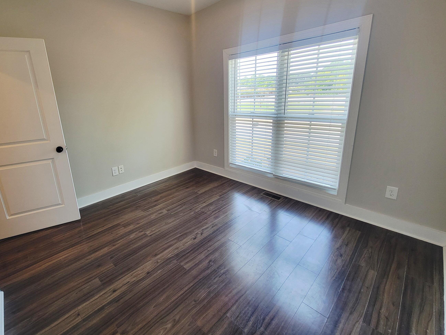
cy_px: 149
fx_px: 193
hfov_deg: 97.5
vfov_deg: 81.4
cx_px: 192
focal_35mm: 15
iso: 100
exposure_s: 1/60.2
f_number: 2.2
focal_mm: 2.2
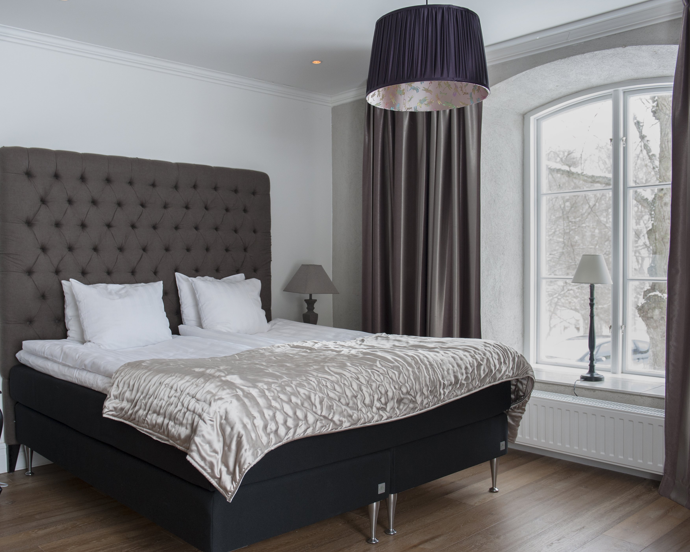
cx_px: 305
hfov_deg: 54.1
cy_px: 274
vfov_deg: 44.5
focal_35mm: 33
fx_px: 674
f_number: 4
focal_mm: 29
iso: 800
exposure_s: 1/20
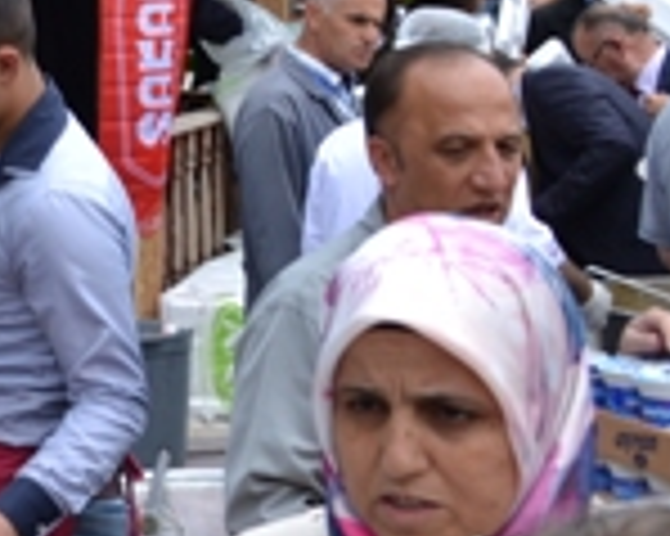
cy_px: -142
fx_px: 2398
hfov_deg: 14.5
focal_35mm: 121
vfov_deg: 12.4
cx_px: -423
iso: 100
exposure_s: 1/200
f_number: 7.1
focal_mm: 20
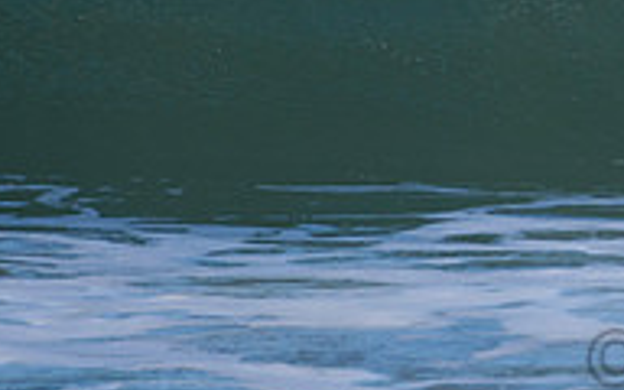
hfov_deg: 0.9
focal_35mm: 2309
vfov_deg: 0.6
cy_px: -180
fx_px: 39267
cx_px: 838
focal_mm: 500
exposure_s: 1/2000
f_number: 5.6
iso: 320
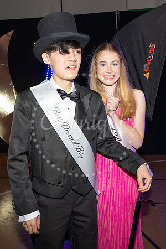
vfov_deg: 53.1
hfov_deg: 36.9
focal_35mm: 36
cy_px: 124
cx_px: 83
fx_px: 249
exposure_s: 1/100
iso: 1000
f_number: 5.6
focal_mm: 24
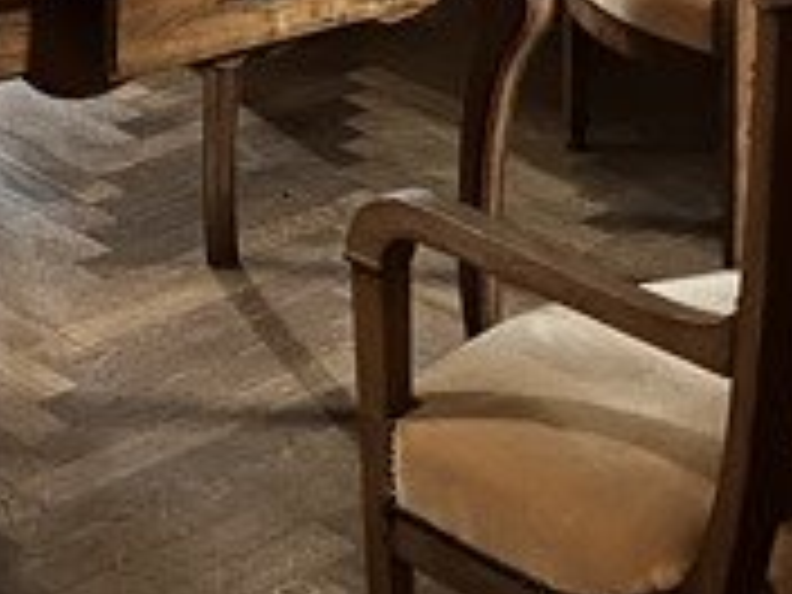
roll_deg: -0.6
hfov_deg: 16.6
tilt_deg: -6.2
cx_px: 198
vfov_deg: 11.3
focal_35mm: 118
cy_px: -626
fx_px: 2700
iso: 640
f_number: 1.6
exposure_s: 1/13
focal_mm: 5.1
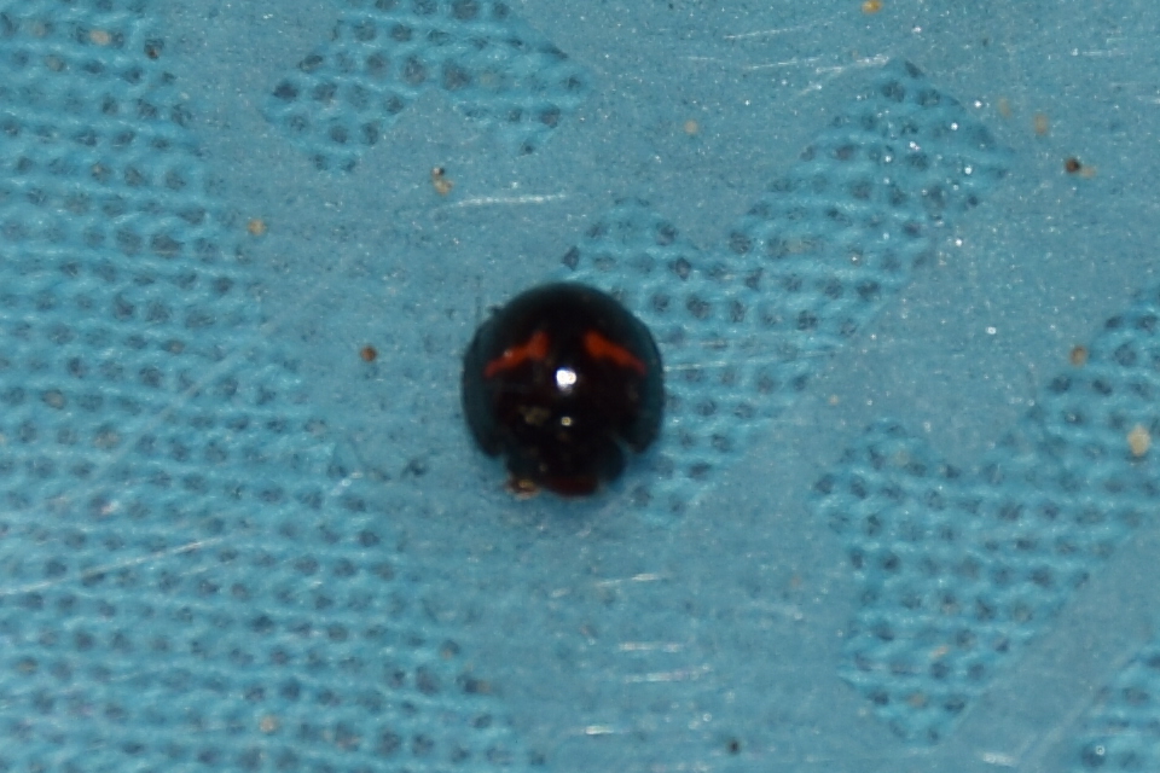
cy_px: 386
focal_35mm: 210
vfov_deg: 6.5
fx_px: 6766
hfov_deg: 9.8
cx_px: 580
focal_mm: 140
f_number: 8
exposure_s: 1/60
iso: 100
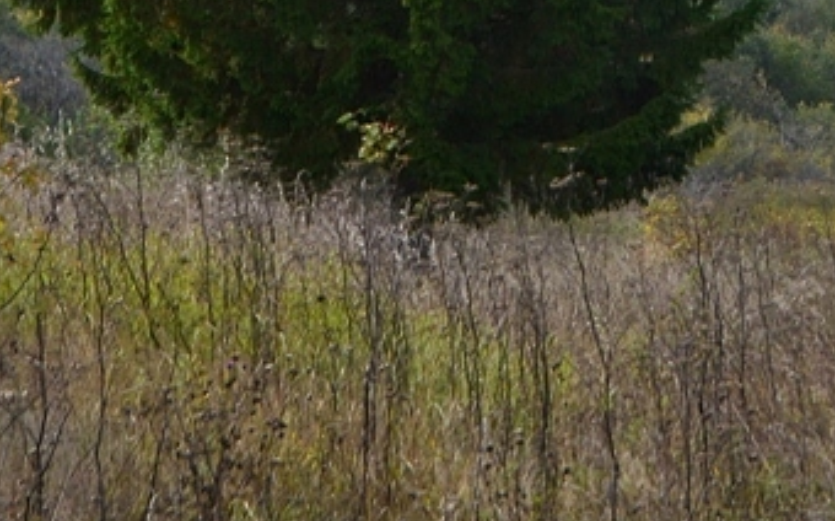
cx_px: 1181
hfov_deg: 6.2
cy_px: -172
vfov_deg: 3.9
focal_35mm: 335
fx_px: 7618
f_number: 11
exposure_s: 1/400
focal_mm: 62
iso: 400
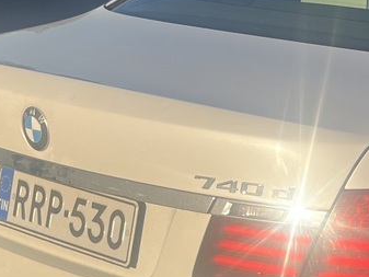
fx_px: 1184
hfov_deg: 16.6
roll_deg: -0.2
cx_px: 494
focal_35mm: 111
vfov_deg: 13.2
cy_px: 278
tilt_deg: -19.0
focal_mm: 5.1
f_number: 1.6
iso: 50
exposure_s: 1/2825
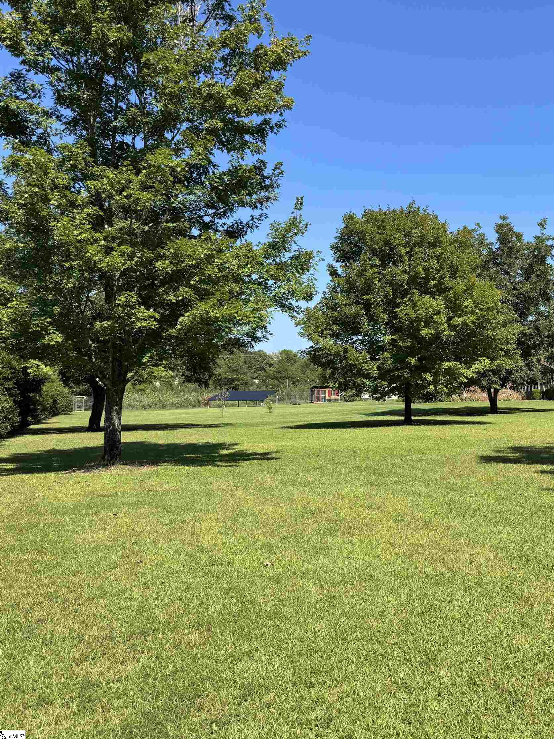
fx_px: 704
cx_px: 503
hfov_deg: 39.7
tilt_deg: +1.5
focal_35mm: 33
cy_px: 359
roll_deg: +0.8
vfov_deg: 55.3
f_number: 1.78
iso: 80
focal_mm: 6.76
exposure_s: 1/2833
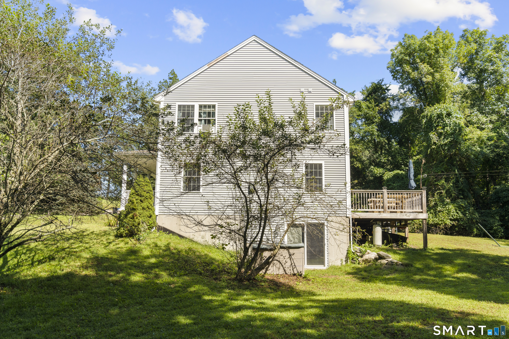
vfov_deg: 45.0
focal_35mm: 29
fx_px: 410
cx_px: 254
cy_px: 170
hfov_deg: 63.7
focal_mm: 29
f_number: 9
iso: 200
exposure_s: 1/50
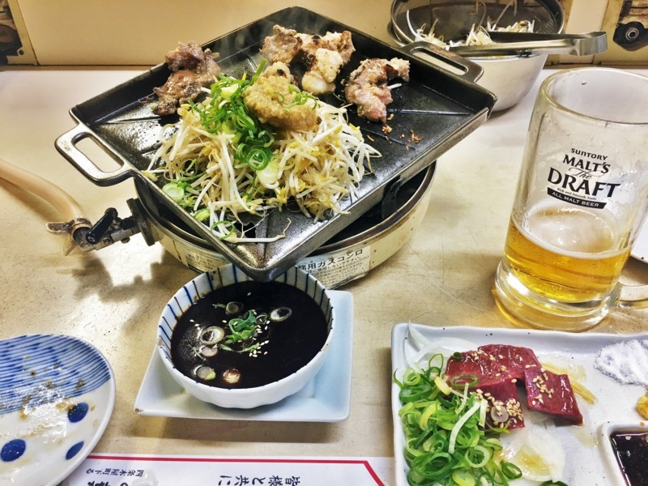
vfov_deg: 48.2
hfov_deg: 61.7
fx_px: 543
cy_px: 243
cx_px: 324
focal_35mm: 29
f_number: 2.2
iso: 32
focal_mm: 4.15
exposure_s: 1/15
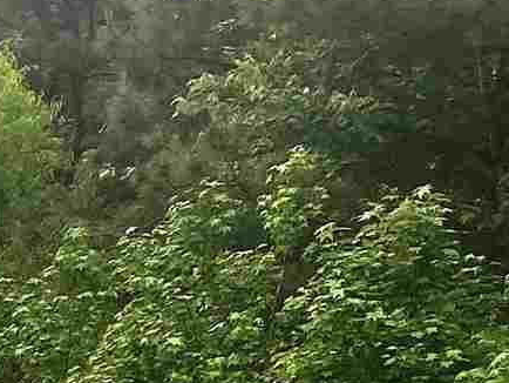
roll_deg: -3.5
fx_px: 2707
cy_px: 1054
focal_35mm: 184
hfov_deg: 8.5
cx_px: -1141
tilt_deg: -13.7
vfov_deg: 7.3
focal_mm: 4.25
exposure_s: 1/1412
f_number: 1.8
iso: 32
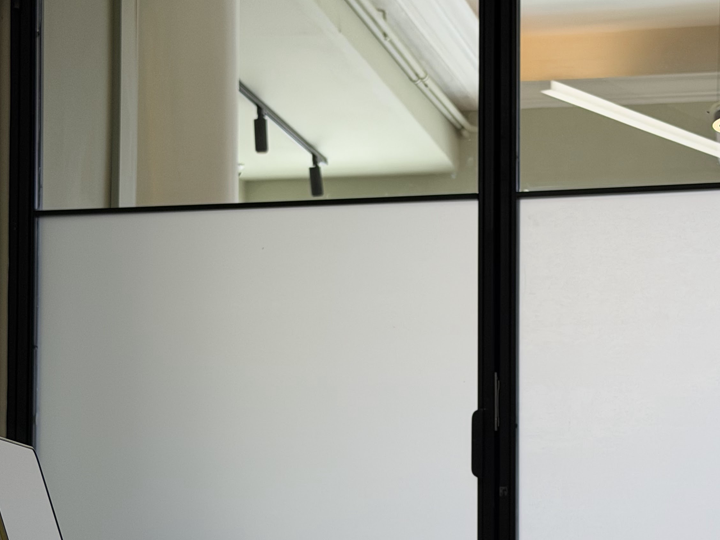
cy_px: 427
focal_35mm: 86
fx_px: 1789
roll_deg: -0.2
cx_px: 437
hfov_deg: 22.7
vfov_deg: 17.0
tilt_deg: +2.2
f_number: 1.78
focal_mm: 6.76
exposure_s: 1/311
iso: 64
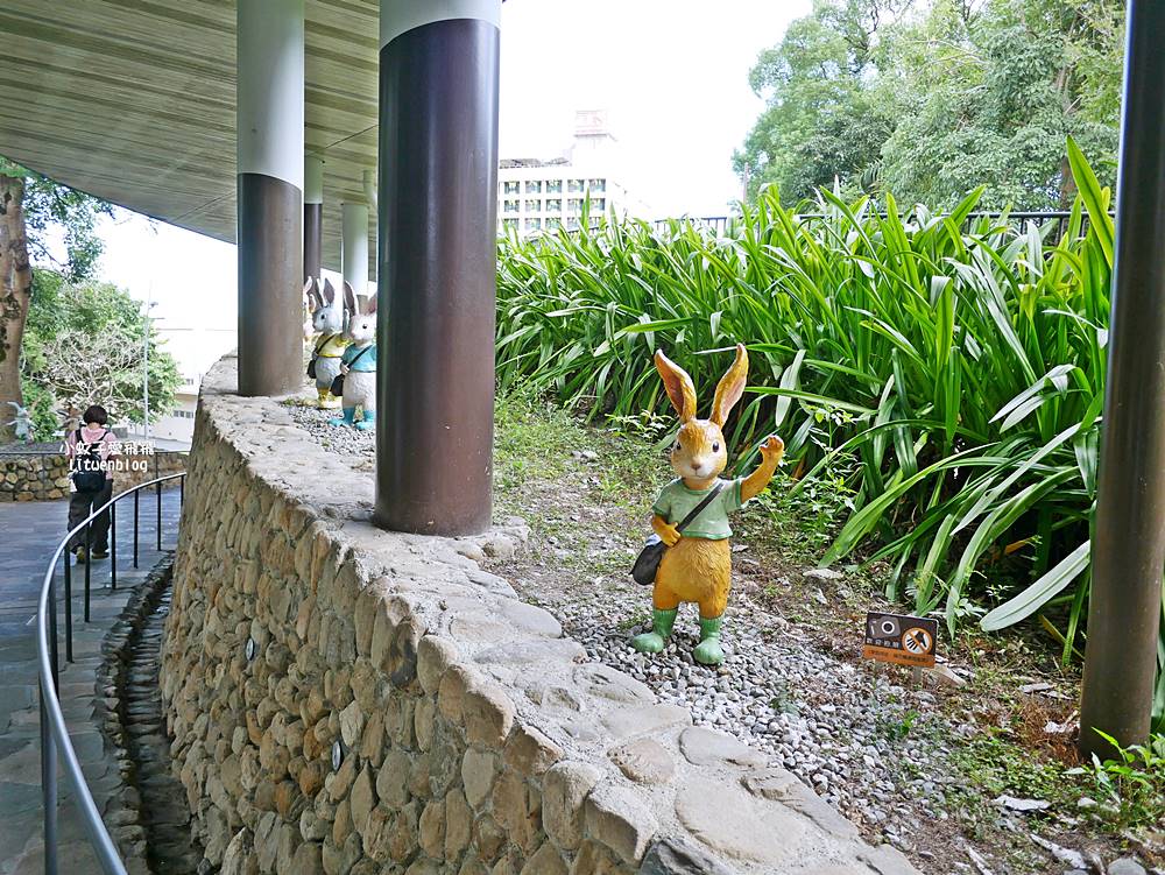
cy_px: 438
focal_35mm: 28
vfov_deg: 49.8
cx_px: 582
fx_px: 943
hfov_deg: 63.4
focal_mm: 14
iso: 200
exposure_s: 1/250
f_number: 2.5
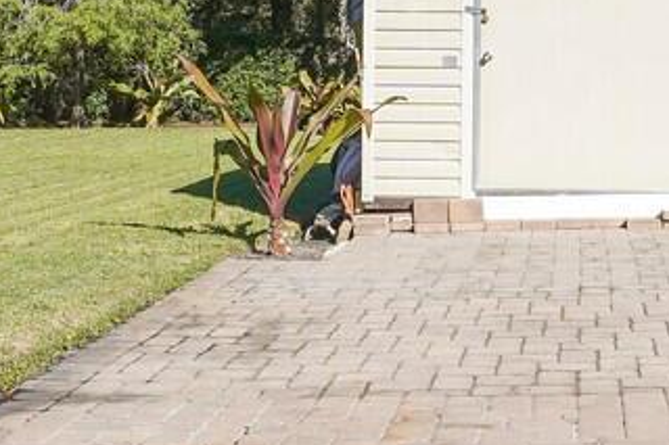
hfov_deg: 24.9
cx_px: 548
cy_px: 98
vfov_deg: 16.9
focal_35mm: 80
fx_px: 1486
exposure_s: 1/1600
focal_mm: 16
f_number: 8
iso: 800
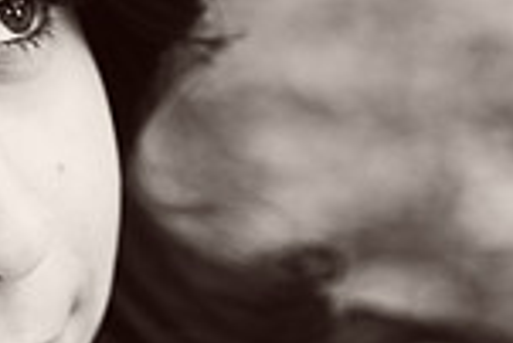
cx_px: 17
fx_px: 2739
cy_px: 190
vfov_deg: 7.2
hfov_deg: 10.6
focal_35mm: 192
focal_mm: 50
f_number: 3.2
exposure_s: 1/250
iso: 200
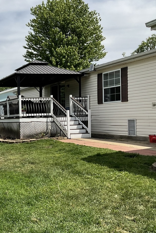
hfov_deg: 27.0
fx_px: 299
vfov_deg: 42.7
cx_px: -12
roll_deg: +1.0
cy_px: 129
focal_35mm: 46
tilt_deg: -2.7
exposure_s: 1/2538
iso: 16
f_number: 1.8
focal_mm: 3
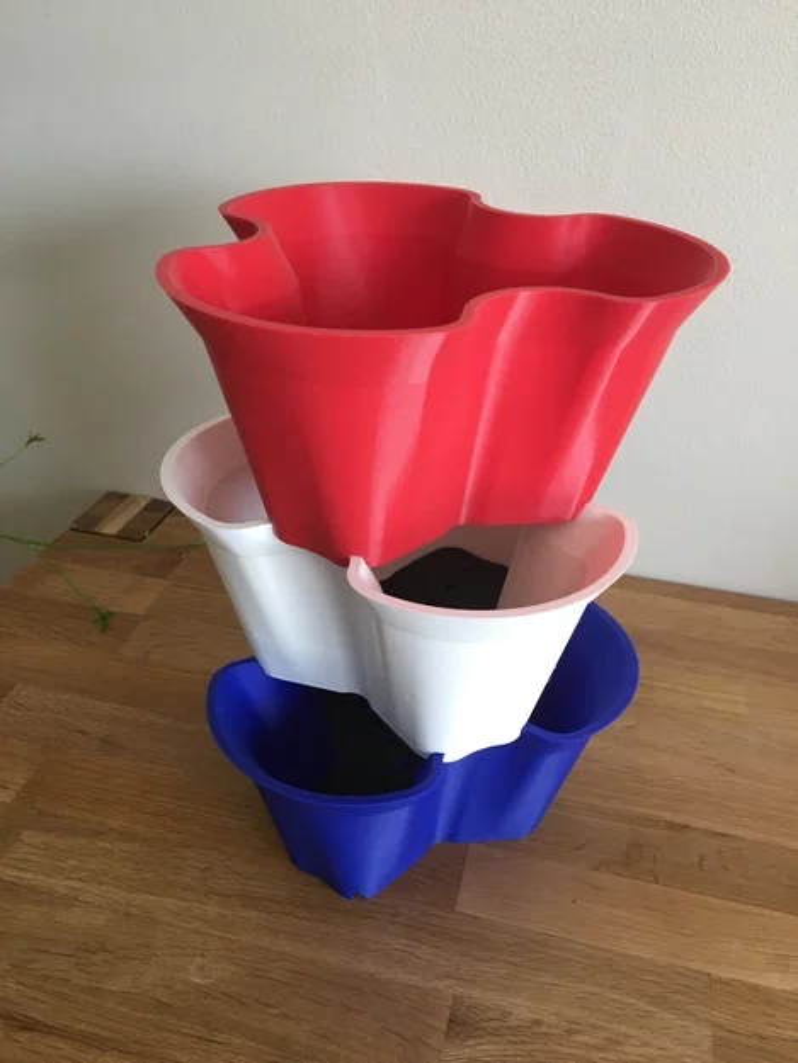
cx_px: 399
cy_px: 532
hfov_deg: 48.2
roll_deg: -1.0
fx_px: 891
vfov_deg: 61.7
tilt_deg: -31.3
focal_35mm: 29
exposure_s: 1/33
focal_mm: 4.15
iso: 64
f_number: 2.2
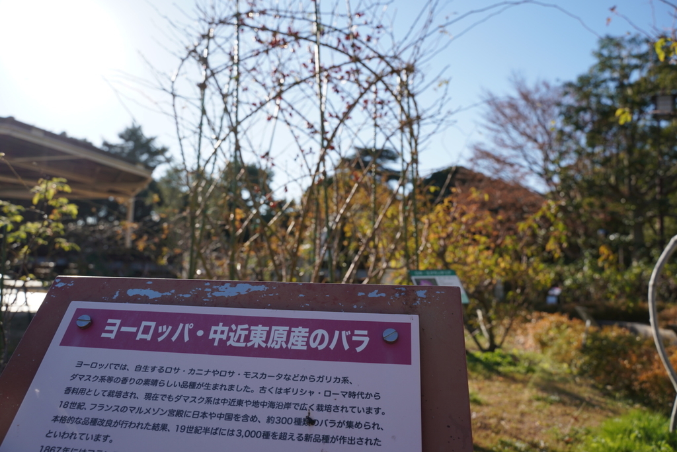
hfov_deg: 65.4
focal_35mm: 28
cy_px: 226
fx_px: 527
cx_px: 338
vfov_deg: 46.5
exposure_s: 1/320
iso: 100
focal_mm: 28
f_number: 5.6
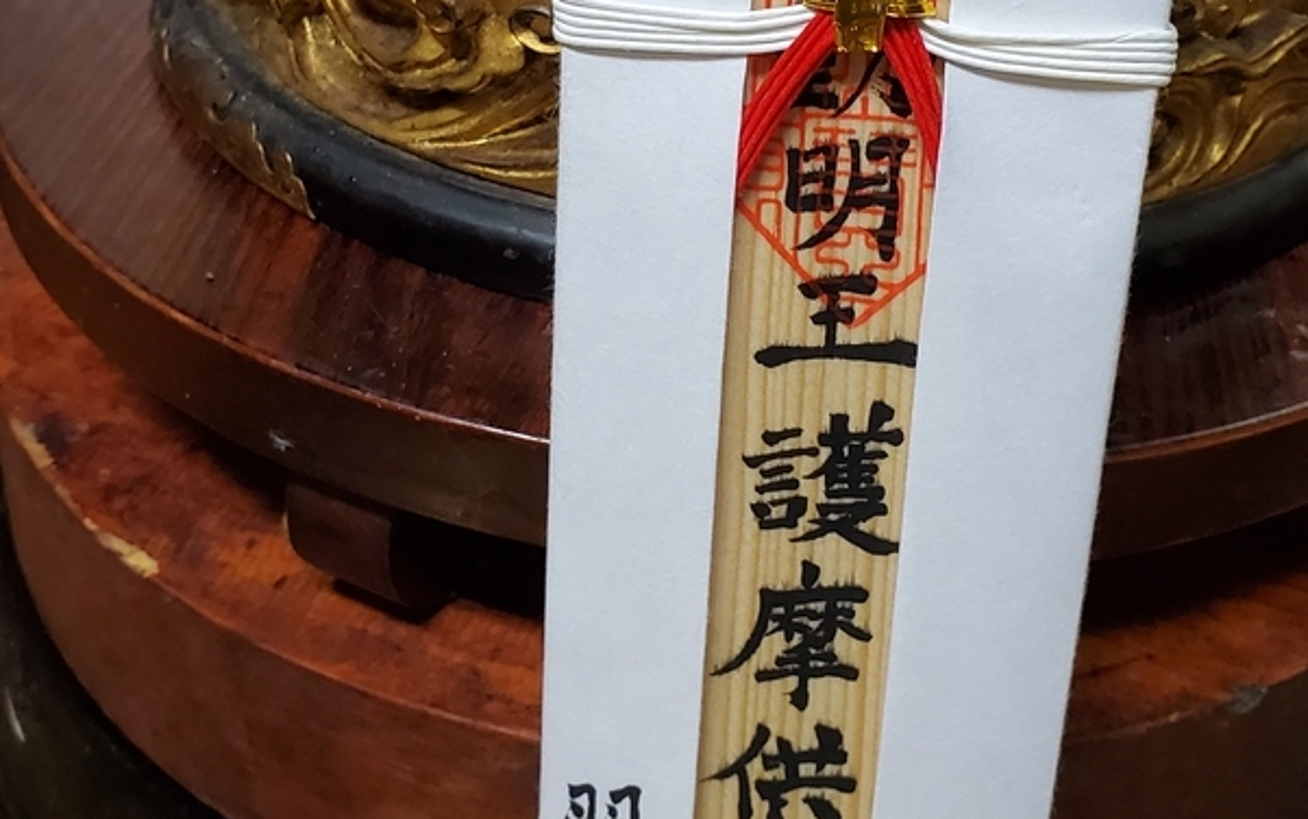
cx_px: 718
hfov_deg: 36.9
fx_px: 1961
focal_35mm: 55
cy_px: 111
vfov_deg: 23.1
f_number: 2.4
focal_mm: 4.3
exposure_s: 1/50
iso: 400
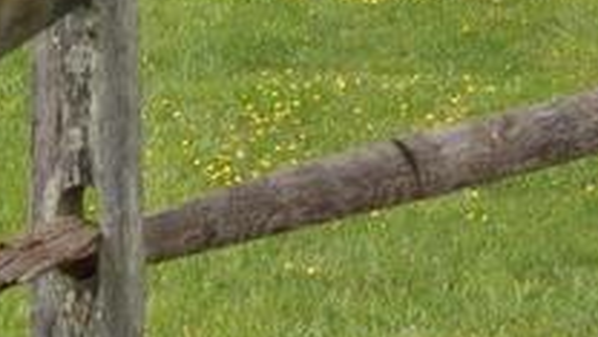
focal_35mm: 276
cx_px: 690
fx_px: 4376
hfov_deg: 7.8
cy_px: -503
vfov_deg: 4.3
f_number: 4.5
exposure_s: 1/4000
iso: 800
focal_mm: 38
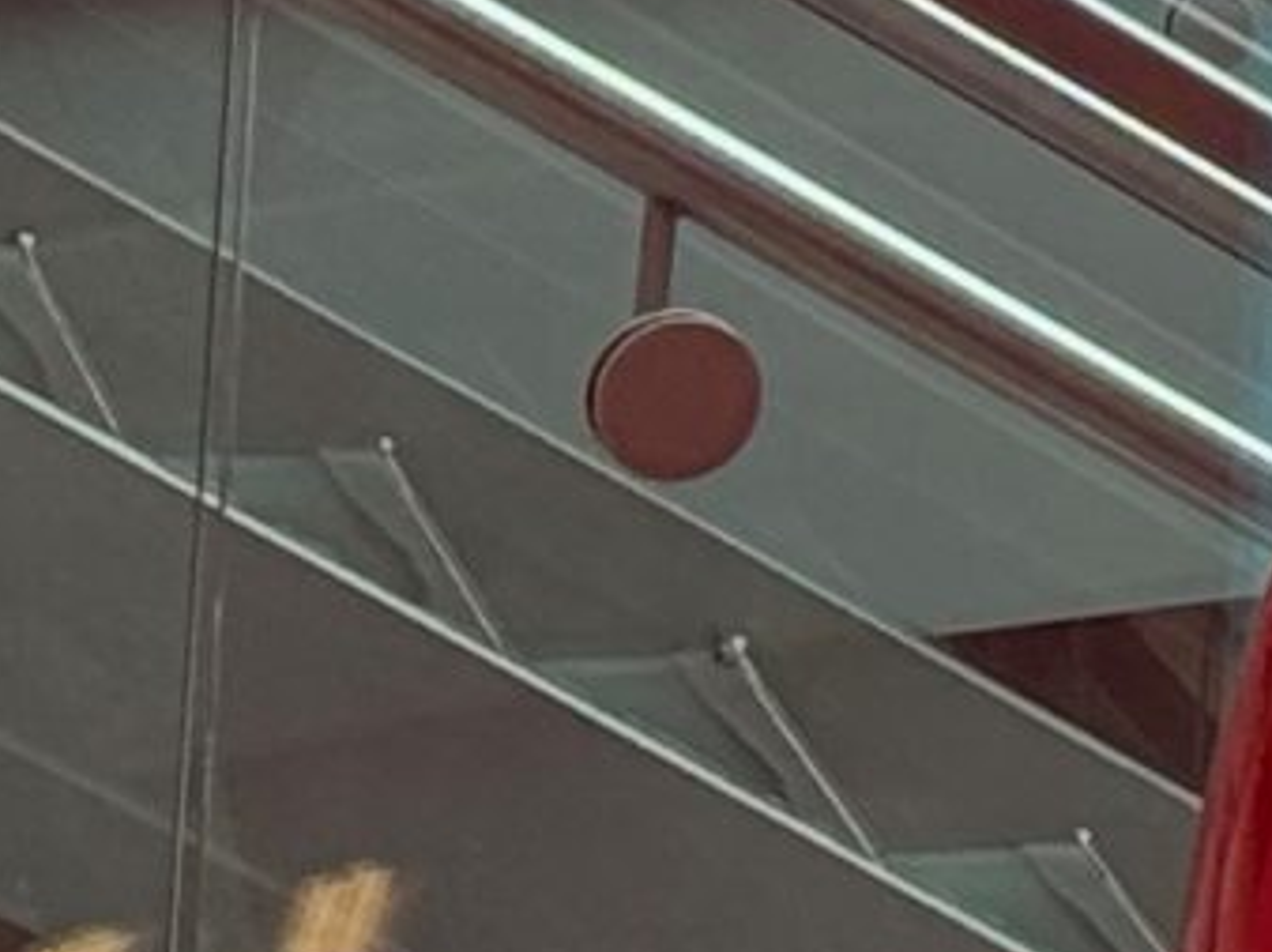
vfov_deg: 3.9
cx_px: 4185
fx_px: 13366
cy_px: -2002
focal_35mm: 364
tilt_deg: +0.1
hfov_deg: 5.1
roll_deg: -3.7
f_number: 1.78
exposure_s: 1/170
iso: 80
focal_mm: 6.76
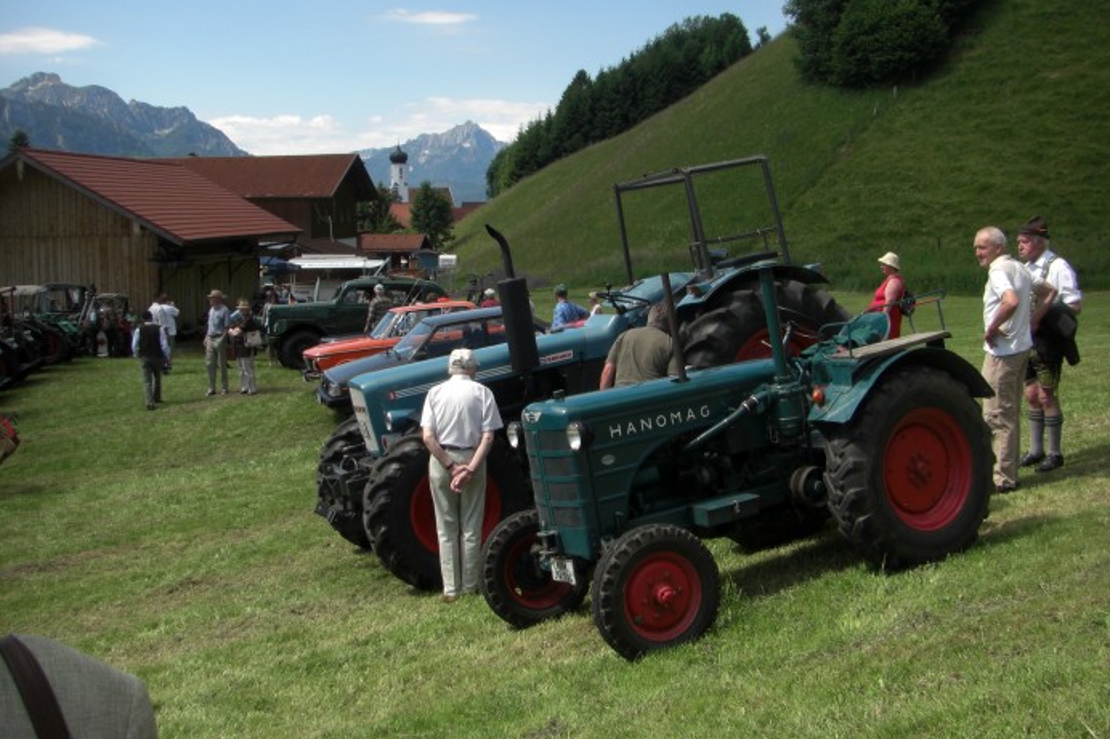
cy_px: 325
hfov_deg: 48.5
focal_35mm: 40
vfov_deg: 33.3
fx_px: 1233
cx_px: 553
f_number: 4.6
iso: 64
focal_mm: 6.3
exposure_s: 1/250
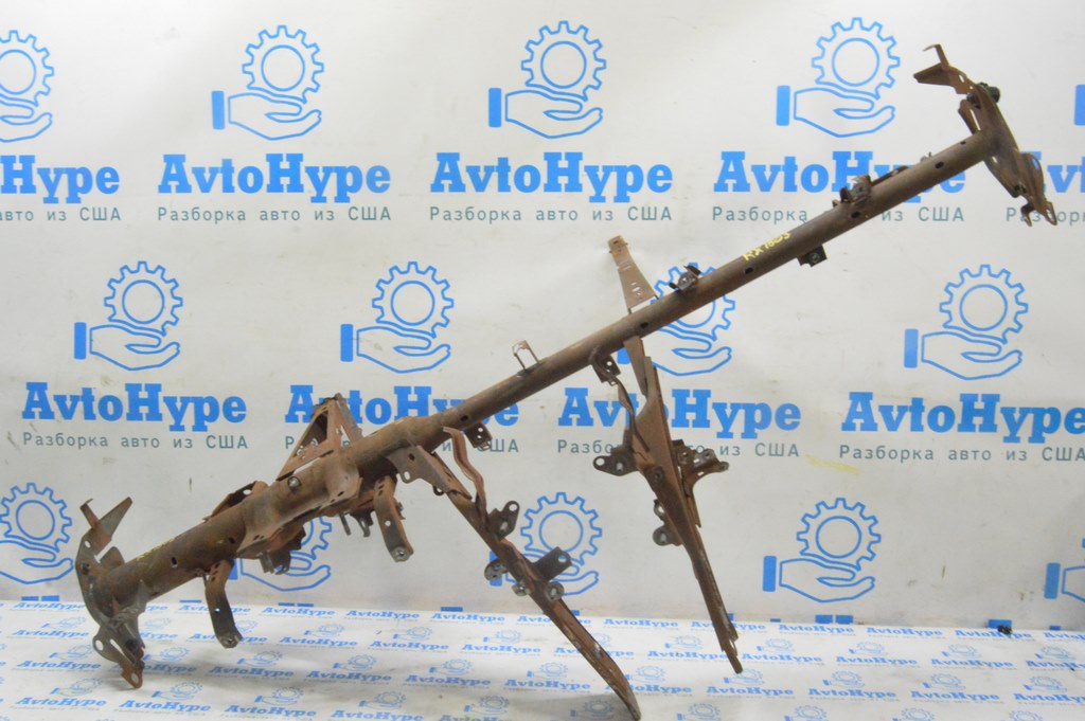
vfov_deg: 39.9
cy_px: 360
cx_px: 542
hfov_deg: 57.3
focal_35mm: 33
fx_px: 994
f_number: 20
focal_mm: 22
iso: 6400
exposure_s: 1/15
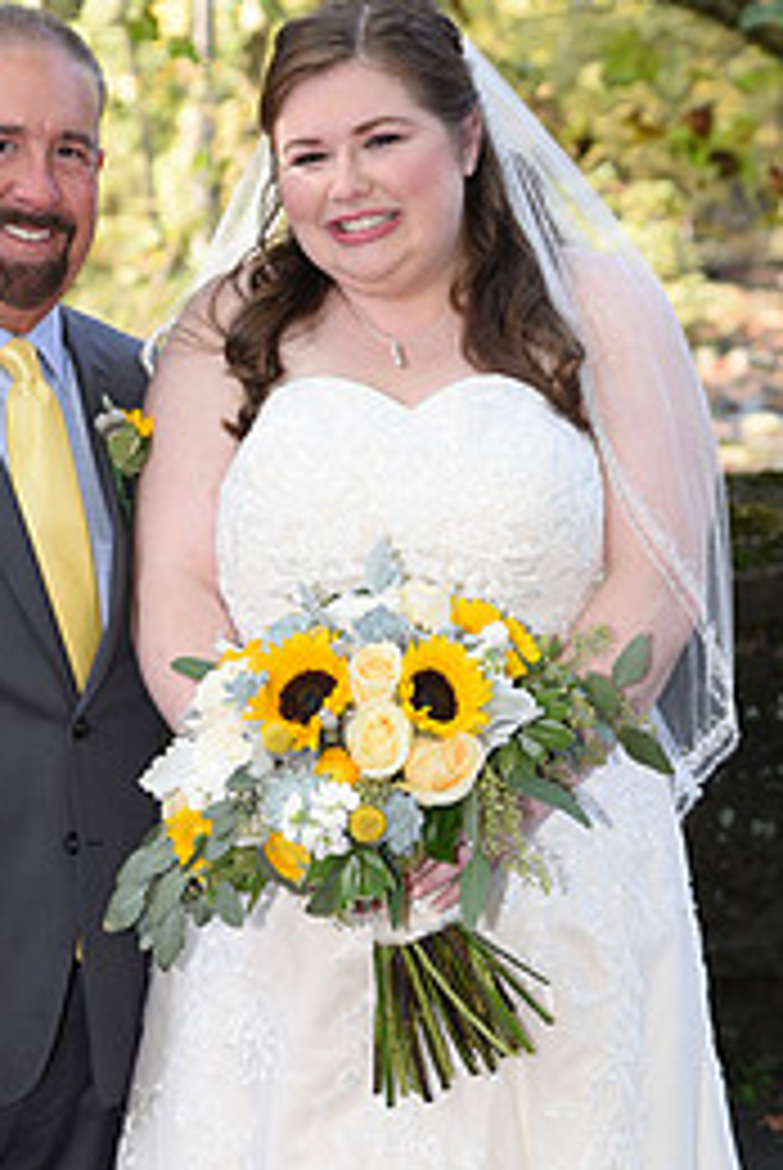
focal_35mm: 147
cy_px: 878
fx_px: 4783
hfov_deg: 9.3
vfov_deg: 13.9
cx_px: 191
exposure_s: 1/200
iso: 500
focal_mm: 66
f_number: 4.5
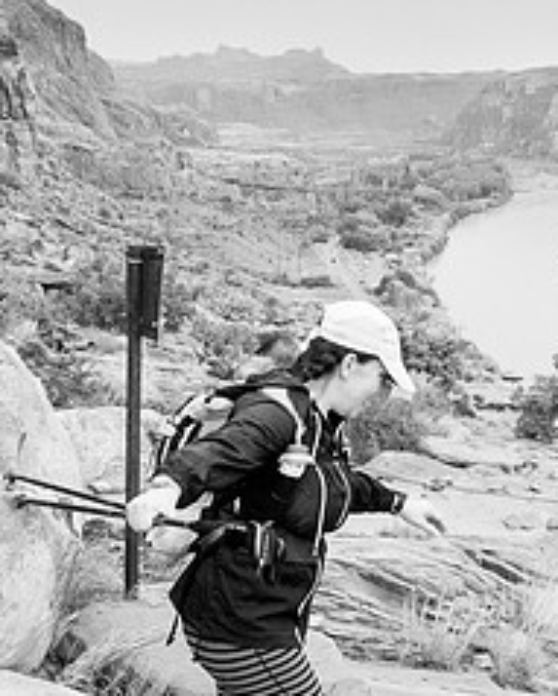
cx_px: 304
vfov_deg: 29.3
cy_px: 462
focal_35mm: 64
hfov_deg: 23.9
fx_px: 1319
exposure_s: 1/1000
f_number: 10
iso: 5000
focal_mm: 23
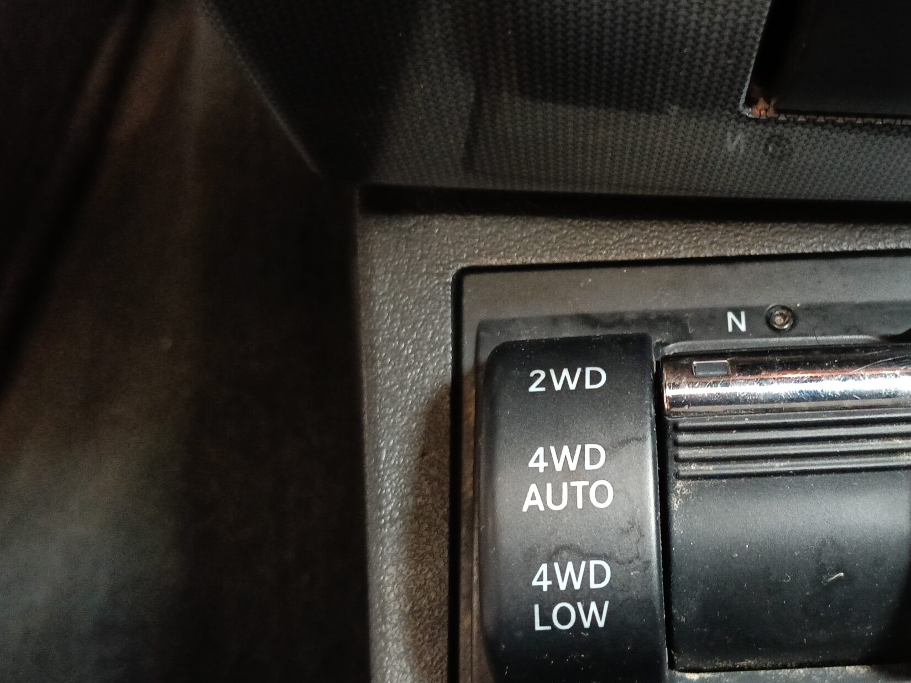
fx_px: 1105
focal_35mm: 42
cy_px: 335
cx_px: 689
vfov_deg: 34.3
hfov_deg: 43.3
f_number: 16
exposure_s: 1/14.3
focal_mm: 3.98
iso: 1600
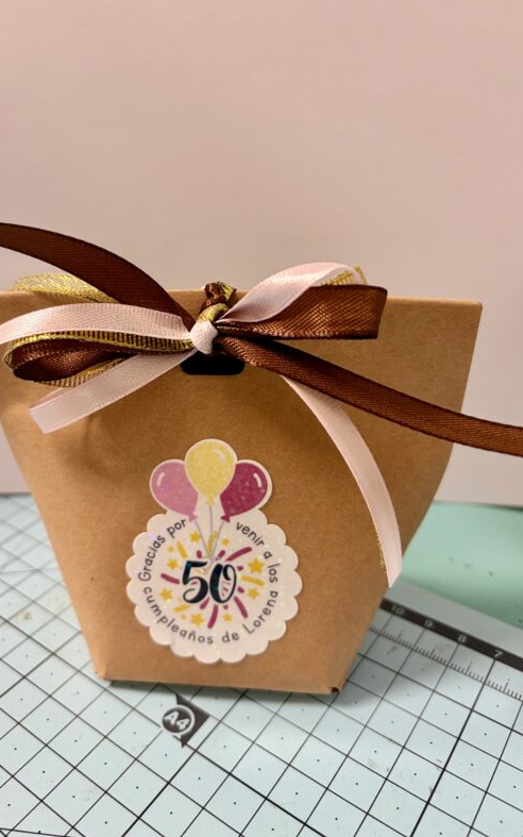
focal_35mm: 28
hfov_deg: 44.5
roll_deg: -0.2
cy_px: 413
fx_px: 638
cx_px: 229
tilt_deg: -28.2
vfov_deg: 66.5
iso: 125
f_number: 1.6
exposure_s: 1/50
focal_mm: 5.96
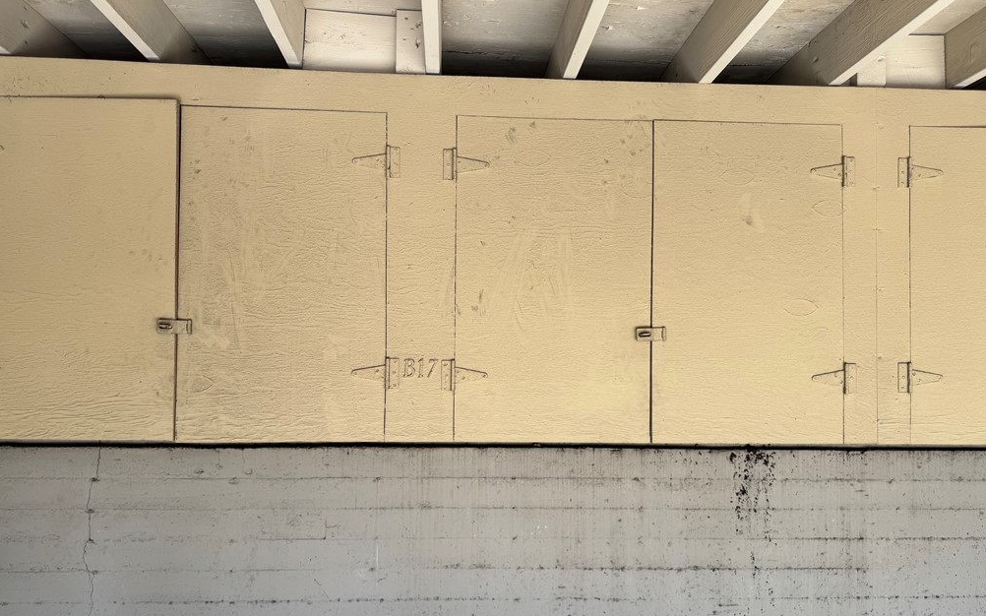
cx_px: 493
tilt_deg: -0.1
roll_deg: -1.0
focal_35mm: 26
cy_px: 358
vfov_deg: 47.4
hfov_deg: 70.4
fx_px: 699
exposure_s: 1/368
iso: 80
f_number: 1.78
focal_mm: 6.76
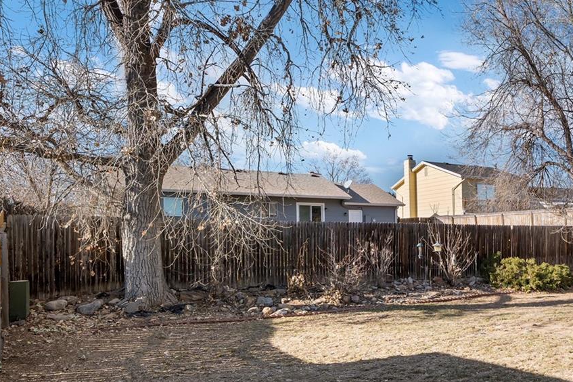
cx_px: 478
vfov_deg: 38.6
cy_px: 242
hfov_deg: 51.4
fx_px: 541
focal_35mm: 34
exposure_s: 1/500
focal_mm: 18
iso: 800
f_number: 8
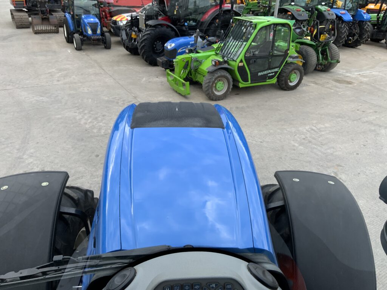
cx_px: 194
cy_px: 145
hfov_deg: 61.7
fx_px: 324
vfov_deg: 48.2
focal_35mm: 29
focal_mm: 3
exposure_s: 1/161
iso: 16
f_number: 1.8
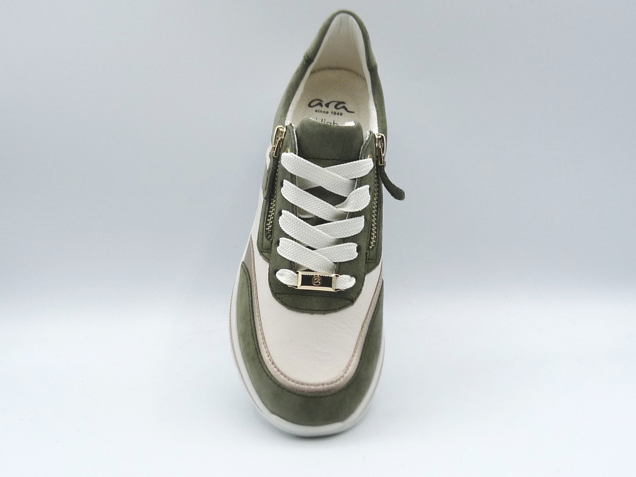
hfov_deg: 39.7
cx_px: 318
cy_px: 238
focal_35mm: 48
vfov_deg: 30.3
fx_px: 882
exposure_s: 1/200
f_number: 4.5
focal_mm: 4.8
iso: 100
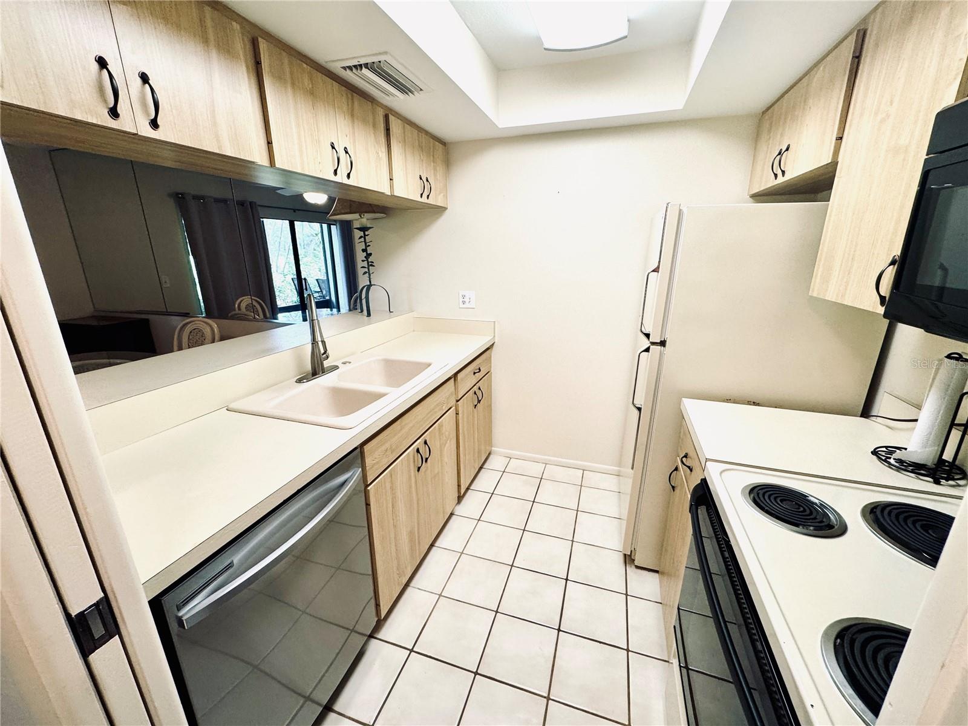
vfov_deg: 85.7
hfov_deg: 102.1
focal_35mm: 14
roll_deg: -0.3
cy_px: 363
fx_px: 391
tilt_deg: -17.2
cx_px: 484
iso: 160
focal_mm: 2.22
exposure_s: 1/120
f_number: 2.2
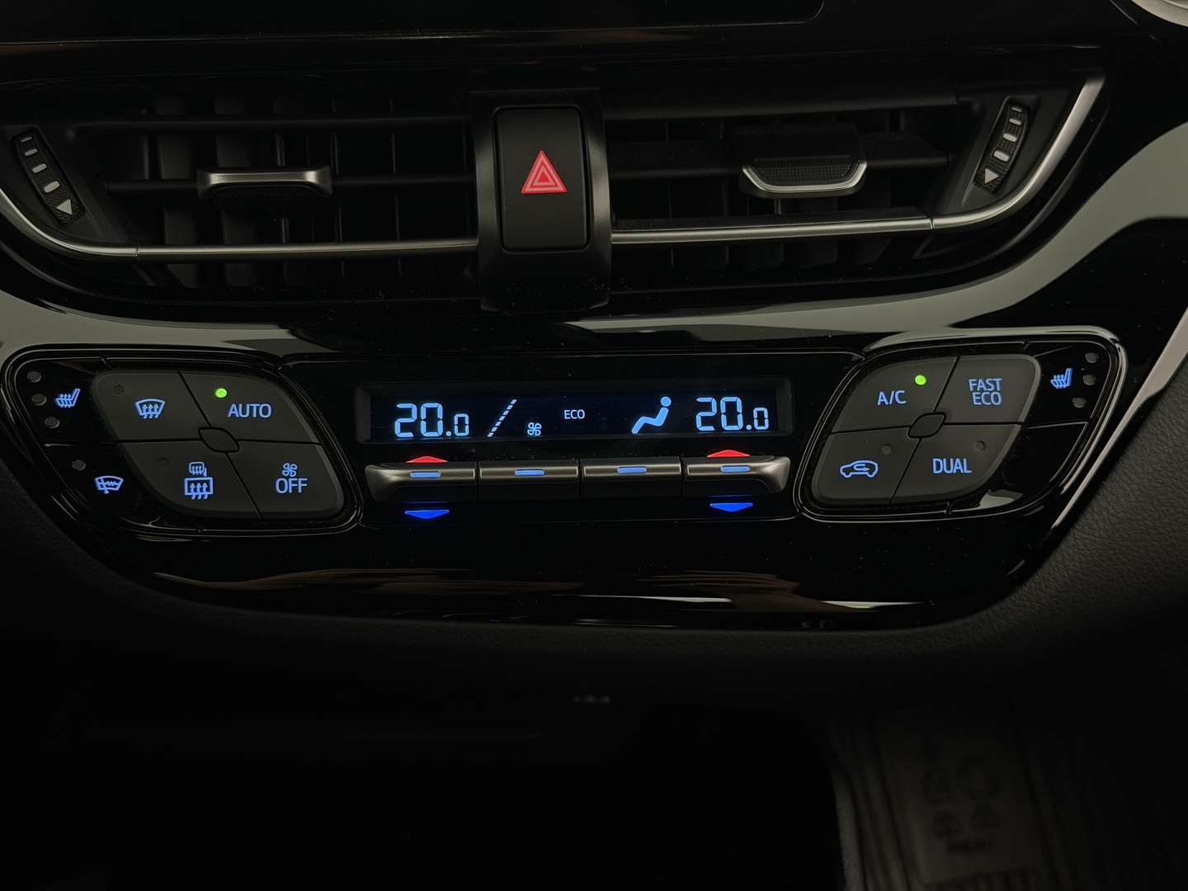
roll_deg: -1.2
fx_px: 1647
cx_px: 594
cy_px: 446
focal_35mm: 48
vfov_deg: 30.3
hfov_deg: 39.7
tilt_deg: -32.3
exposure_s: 1/33
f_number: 1.78
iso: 500
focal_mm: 6.76
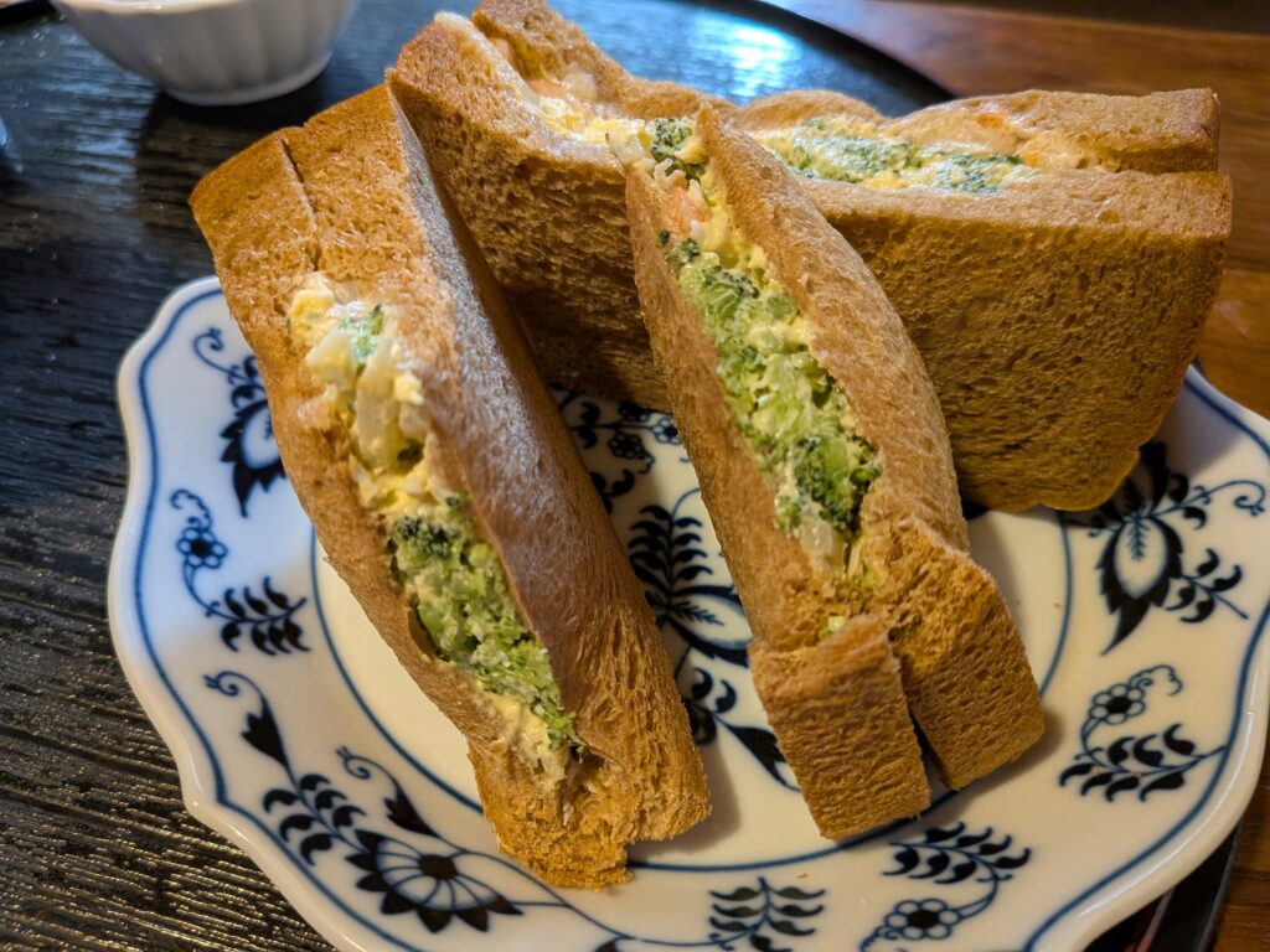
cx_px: 635
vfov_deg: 56.8
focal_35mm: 24
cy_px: 476
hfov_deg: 71.6
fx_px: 881
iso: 1018
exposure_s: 1/120
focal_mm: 4.53
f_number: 1.7
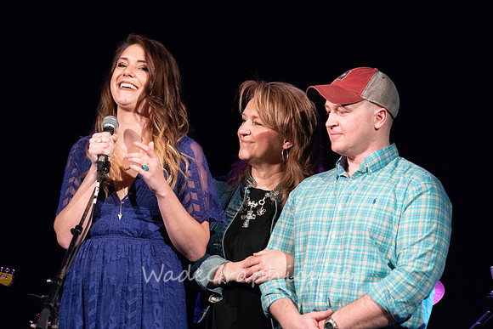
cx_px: 246
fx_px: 2233
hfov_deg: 12.6
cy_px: 164
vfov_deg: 8.4
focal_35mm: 163
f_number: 6.3
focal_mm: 163
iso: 6400
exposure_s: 1/125
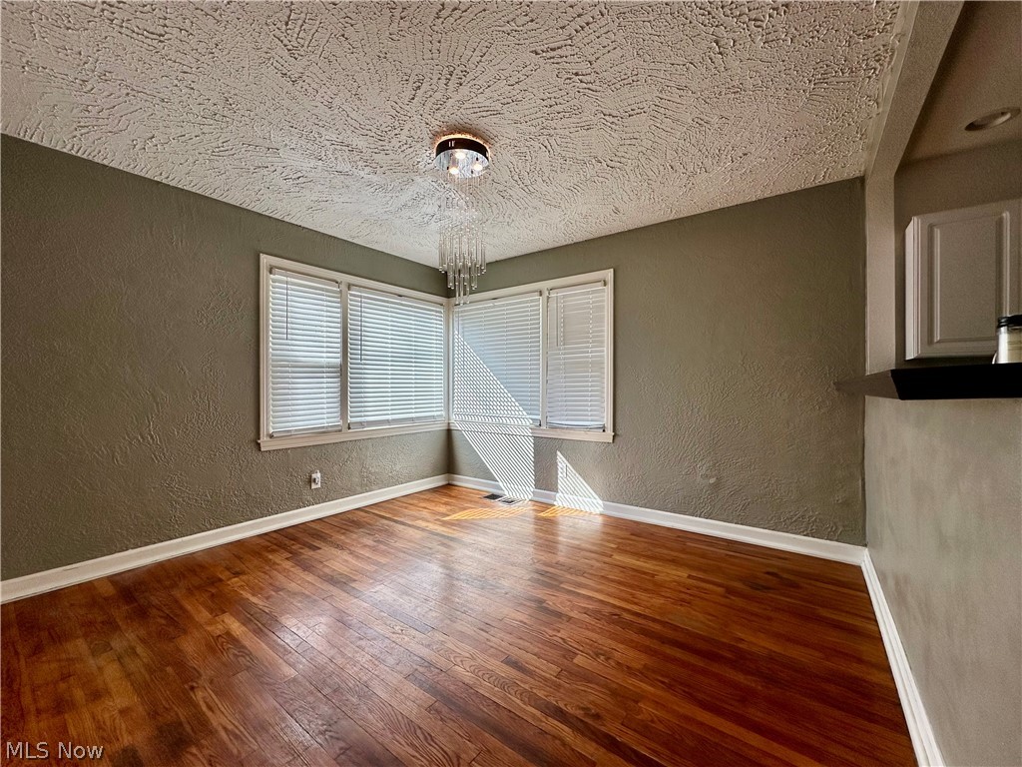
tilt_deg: +0.2
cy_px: 384
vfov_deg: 85.7
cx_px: 511
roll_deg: -0.5
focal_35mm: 14
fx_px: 413
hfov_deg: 102.1
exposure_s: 1/247
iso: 40
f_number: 2.2
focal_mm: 2.22
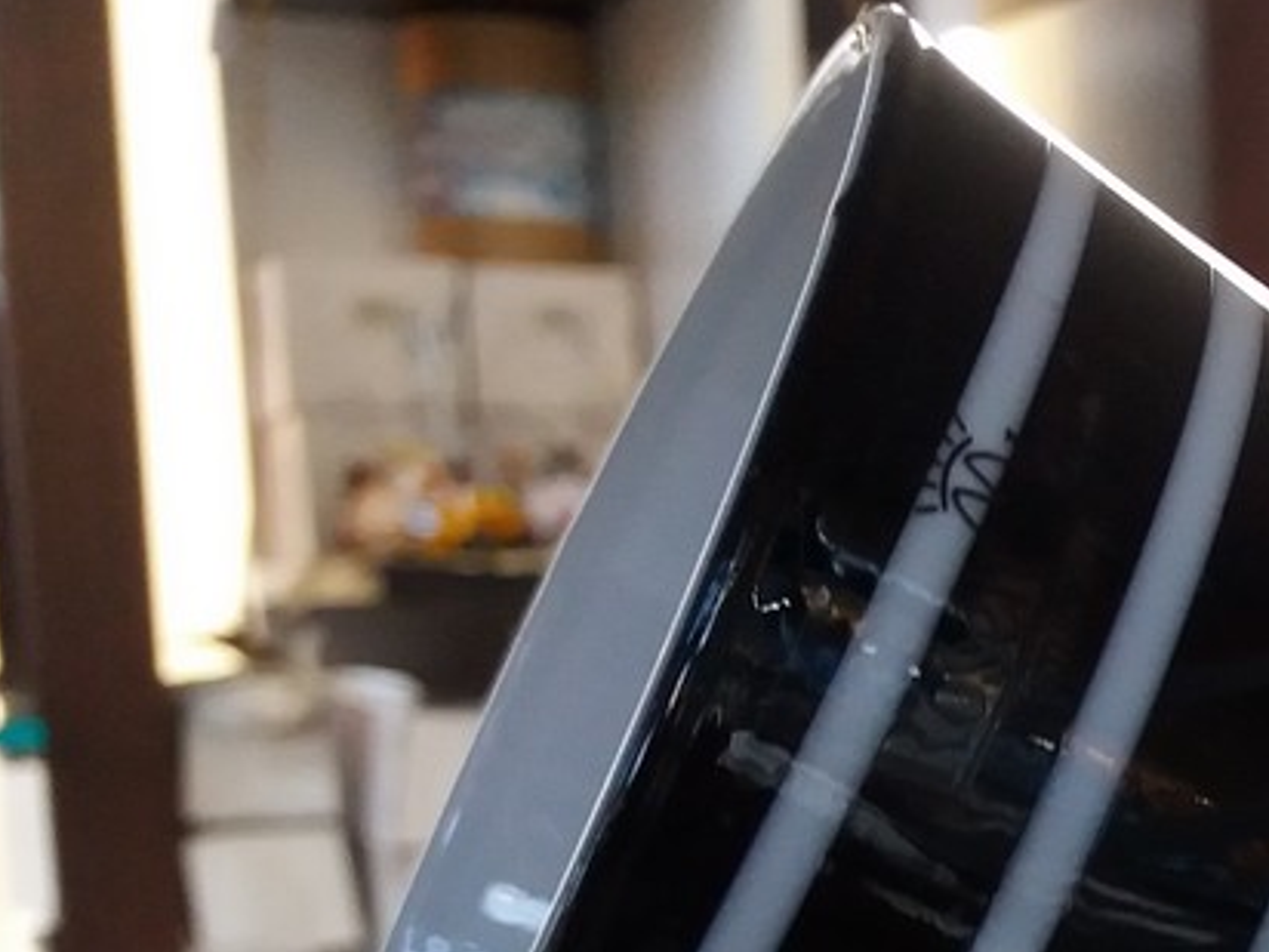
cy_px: 1251
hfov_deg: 19.7
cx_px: 1863
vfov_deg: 16.1
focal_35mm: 87
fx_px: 3189
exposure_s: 1/33
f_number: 1.9
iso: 160
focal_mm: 3.7
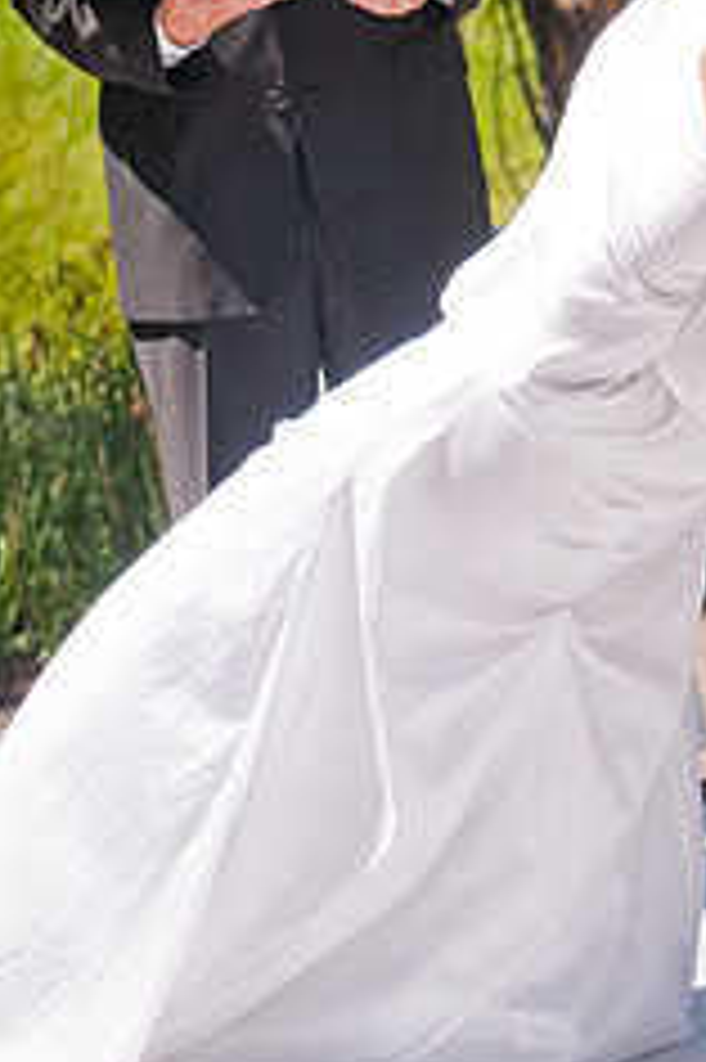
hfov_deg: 5.2
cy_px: 374
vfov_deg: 7.8
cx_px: 668
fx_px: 7747
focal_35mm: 263
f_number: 4.5
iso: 500
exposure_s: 1/2500
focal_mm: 92
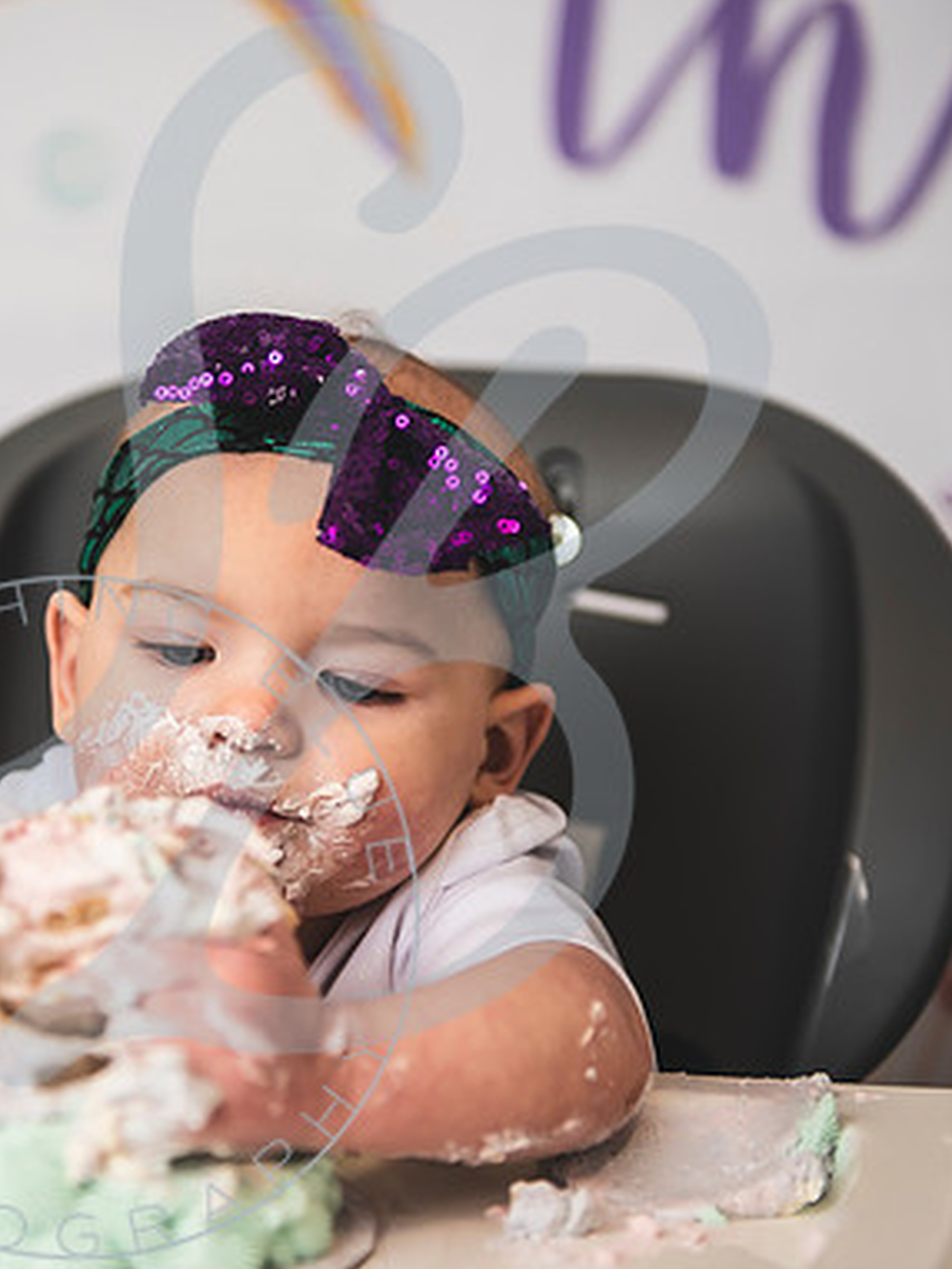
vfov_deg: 23.8
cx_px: 243
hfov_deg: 17.9
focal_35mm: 82
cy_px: 638
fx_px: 3005
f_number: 2.8
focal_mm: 56
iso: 250
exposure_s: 1/160
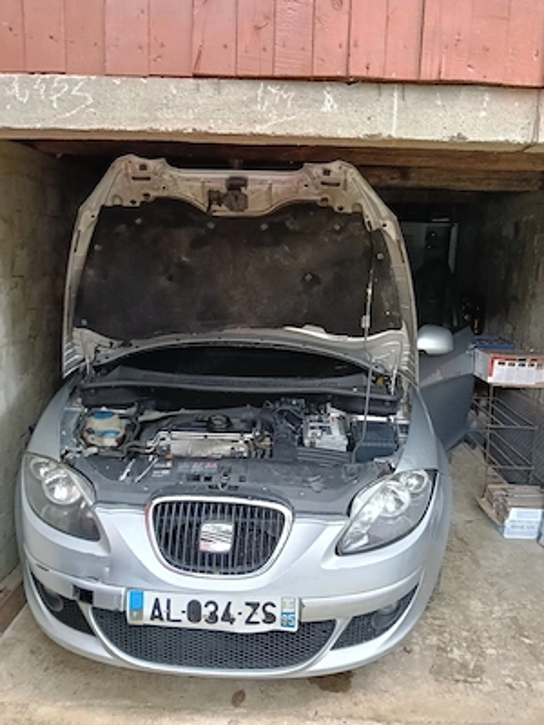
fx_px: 566
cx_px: 272
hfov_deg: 51.4
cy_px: 362
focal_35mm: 27
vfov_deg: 65.3
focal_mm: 3.98
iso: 400
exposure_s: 1/50.3
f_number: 1.8
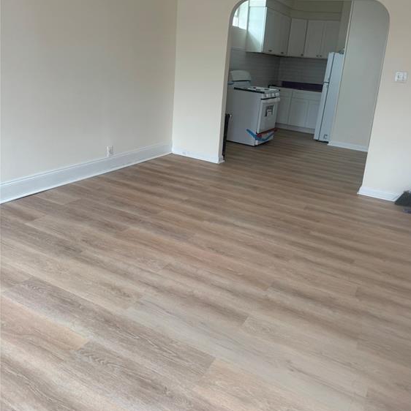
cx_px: 210
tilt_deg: -12.0
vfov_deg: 55.2
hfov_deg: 55.6
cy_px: 163
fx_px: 390
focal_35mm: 29
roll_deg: -4.4
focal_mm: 6.76
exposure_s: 1/121
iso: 125
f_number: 1.78
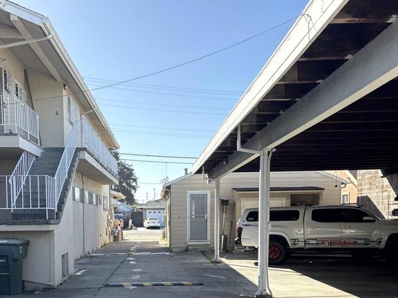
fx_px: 494
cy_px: 242
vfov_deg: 32.6
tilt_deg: -2.1
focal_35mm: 43
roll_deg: +0.5
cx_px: 160
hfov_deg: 43.6
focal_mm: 5.96
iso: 64
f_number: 1.6
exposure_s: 1/1364
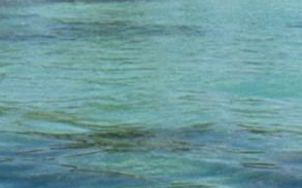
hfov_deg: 11.6
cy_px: 69
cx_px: 347
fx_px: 1465
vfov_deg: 7.4
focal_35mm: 178
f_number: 5
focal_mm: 40
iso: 200
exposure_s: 1/500
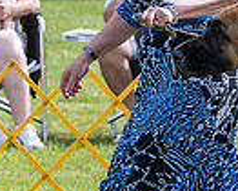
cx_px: 361
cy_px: -9
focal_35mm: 599
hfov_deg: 3.2
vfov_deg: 2.6
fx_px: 4222
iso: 400
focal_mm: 110
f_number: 5.6
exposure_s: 1/1250
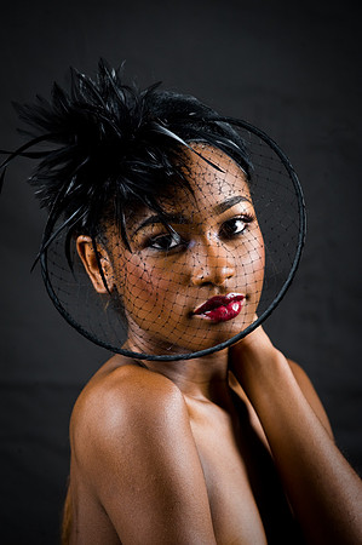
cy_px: 272
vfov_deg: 10.3
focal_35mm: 200
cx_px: 181
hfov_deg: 6.9
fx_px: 3023
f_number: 5.6
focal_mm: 200
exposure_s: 1/125
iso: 320
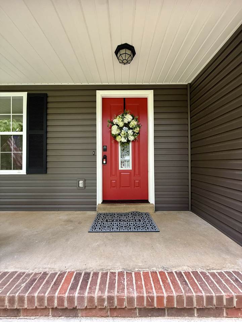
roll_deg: -0.4
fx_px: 130
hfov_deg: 85.7
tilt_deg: +2.1
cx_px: 121
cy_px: 161
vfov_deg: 102.1
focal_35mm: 14
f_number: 2.2
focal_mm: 2.22
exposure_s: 1/99
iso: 250
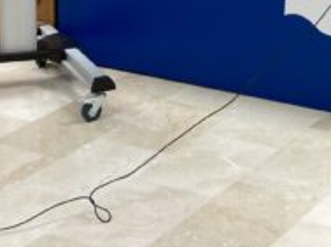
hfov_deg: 17.0
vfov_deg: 11.9
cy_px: -194
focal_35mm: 114
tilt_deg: -6.1
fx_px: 1088
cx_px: 322
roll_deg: +0.5
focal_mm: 3.99
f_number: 1.8
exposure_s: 1/50
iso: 50
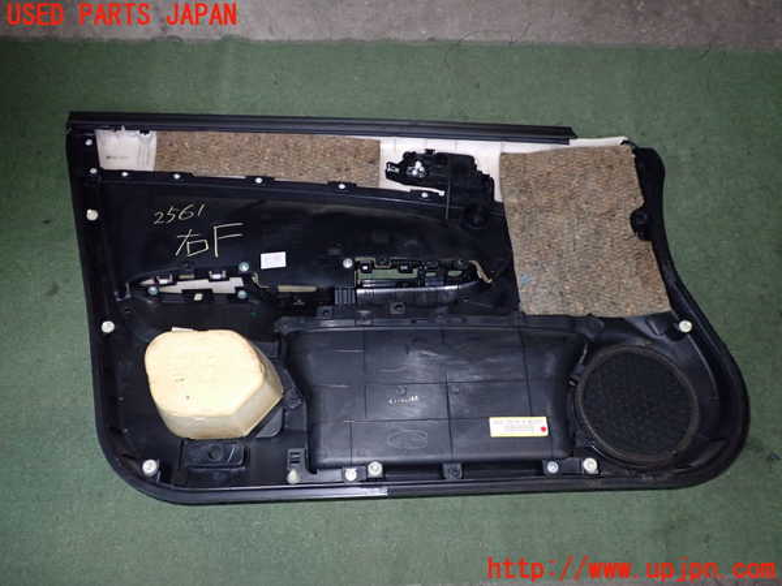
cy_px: 293
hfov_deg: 60.0
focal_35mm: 30
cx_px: 391
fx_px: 678
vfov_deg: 46.8
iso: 500
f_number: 6.3
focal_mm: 5.4
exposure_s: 1/30
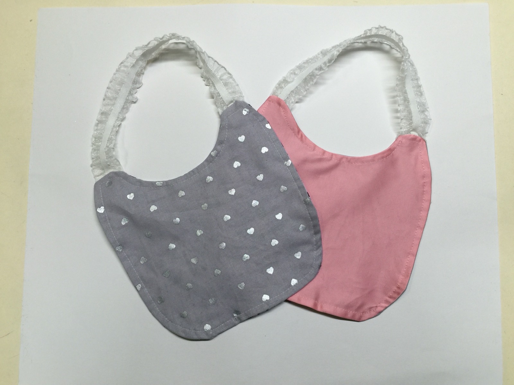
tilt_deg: -85.1
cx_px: 257
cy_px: 192
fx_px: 431
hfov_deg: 61.7
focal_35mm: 29
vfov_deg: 48.2
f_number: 2.2
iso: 32
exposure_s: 1/30
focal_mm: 4.15
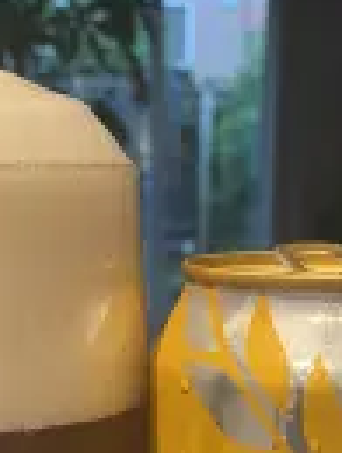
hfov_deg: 18.4
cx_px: 119
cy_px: 659
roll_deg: +1.1
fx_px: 1050
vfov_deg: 21.0
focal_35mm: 80
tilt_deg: -23.2
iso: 320
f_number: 1.8
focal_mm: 4.25
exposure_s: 1/50
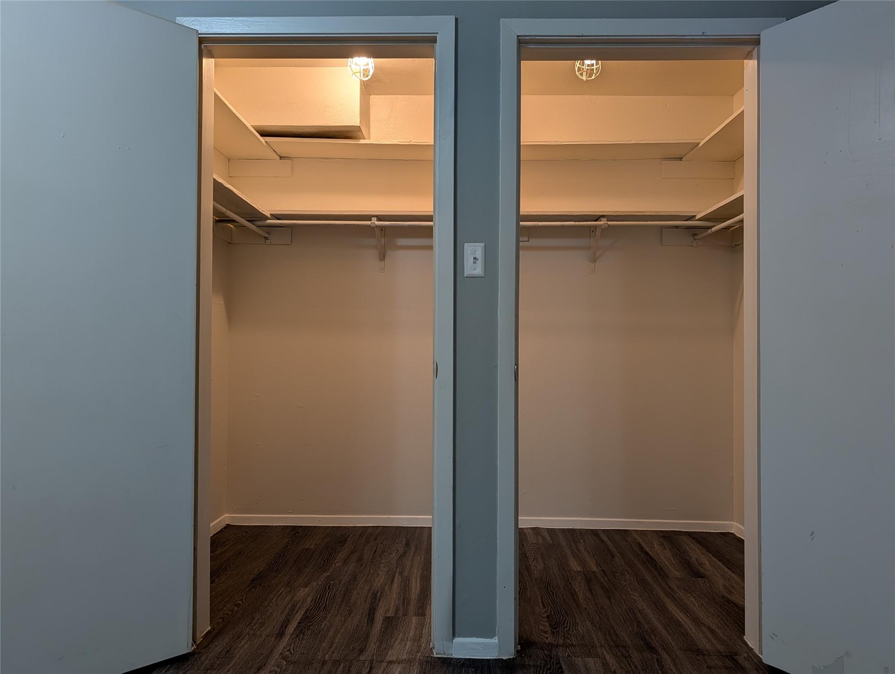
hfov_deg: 71.5
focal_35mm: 24
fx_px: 621
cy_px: 337
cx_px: 448
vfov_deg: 56.9
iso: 70
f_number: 1.68
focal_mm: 6.9
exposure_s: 1/24
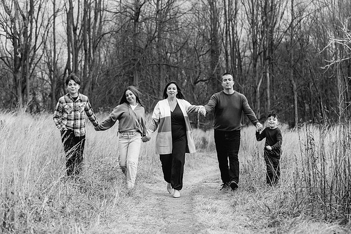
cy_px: 117
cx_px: 176
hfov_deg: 27.1
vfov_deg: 18.2
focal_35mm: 75
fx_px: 730
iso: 1000
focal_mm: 70
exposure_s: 1/800
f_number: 3.5
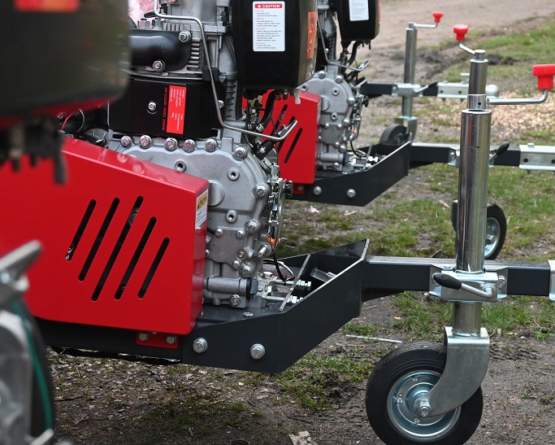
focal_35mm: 62
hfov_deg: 30.5
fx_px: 1019
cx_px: 275
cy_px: 224
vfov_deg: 24.6
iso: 2500
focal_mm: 36
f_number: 5.3
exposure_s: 1/125
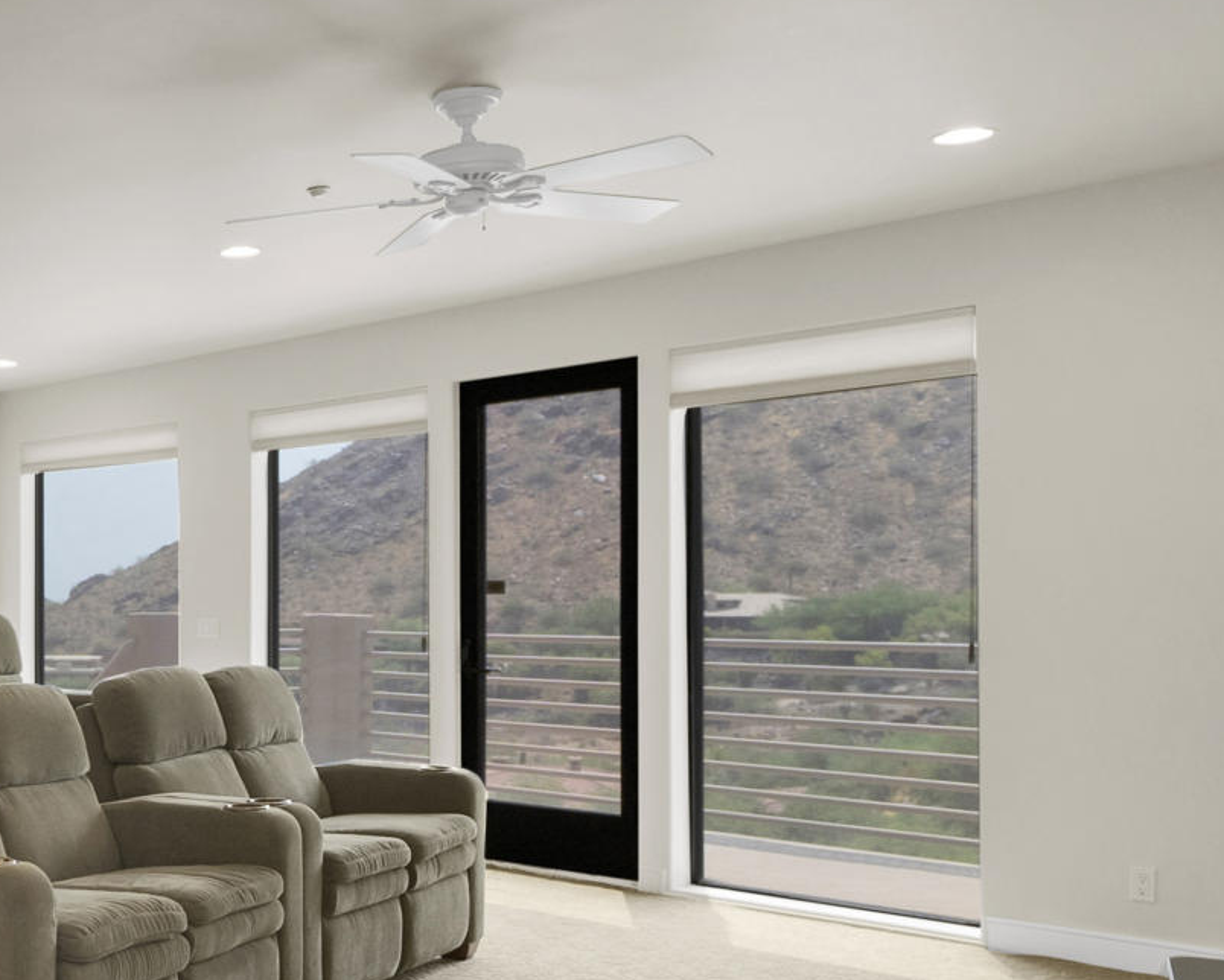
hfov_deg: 35.2
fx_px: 1522
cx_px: -224
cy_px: 622
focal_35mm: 42
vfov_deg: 35.5
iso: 250
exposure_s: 1/25
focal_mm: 12
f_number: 4
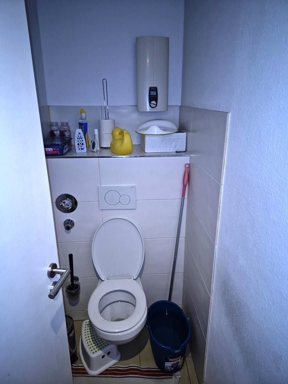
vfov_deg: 73.9
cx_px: 144
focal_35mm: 23
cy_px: 192
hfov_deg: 58.9
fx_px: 255
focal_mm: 5.4
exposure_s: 1/50
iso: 80
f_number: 1.8
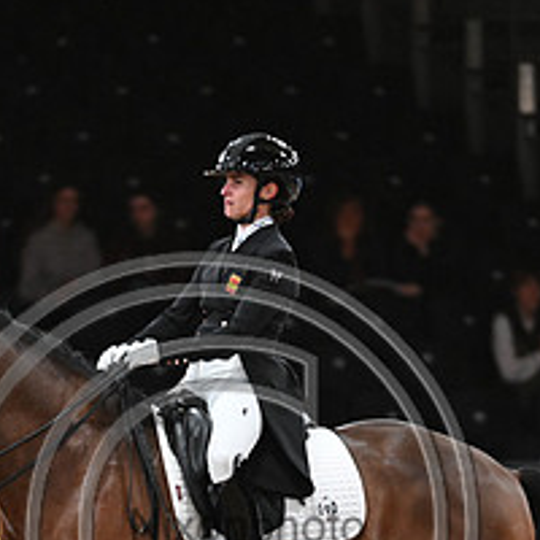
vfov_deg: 1.8
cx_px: 170
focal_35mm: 985
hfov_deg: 1.8
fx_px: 17384
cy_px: 490
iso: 6400
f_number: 4
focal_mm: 400
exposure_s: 1/640
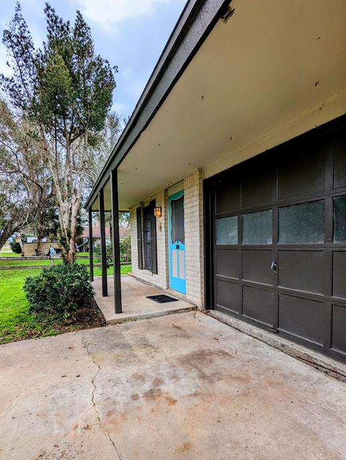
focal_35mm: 18
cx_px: 182
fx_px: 239
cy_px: 258
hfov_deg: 71.7
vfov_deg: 87.3
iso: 44
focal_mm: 2.35
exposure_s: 1/750
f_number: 2.2
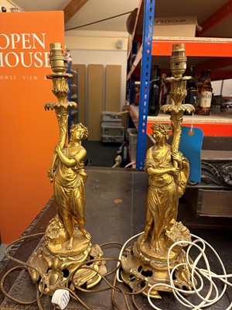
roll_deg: -0.5
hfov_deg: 53.1
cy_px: 155
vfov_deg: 67.3
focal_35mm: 26
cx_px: 116
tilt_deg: -14.1
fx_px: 232
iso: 400
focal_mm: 5.96
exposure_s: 1/50
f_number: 1.6
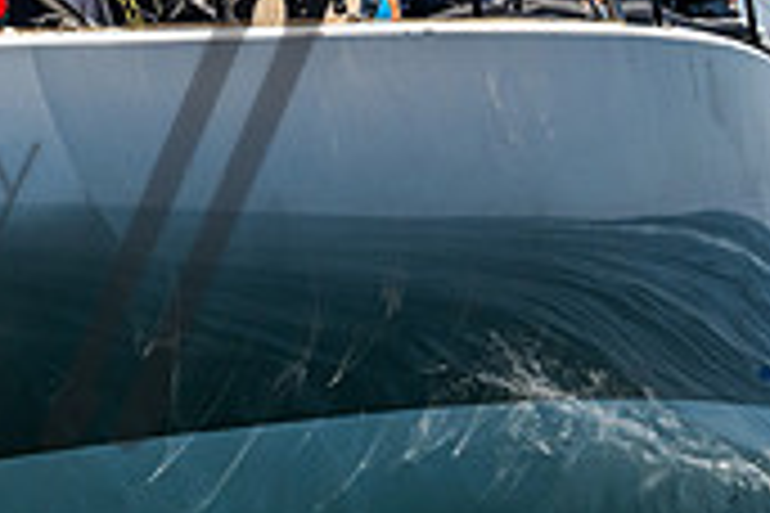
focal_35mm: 420
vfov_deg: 3.3
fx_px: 8983
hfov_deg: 4.9
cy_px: -256
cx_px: 25
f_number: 8
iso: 500
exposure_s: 1/2500
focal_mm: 105
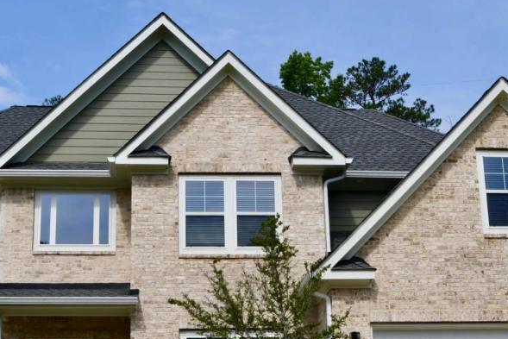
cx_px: 241
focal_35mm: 57
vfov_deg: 23.6
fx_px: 804
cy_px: 254
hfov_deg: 35.0
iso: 100
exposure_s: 1/320
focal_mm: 19
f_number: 9
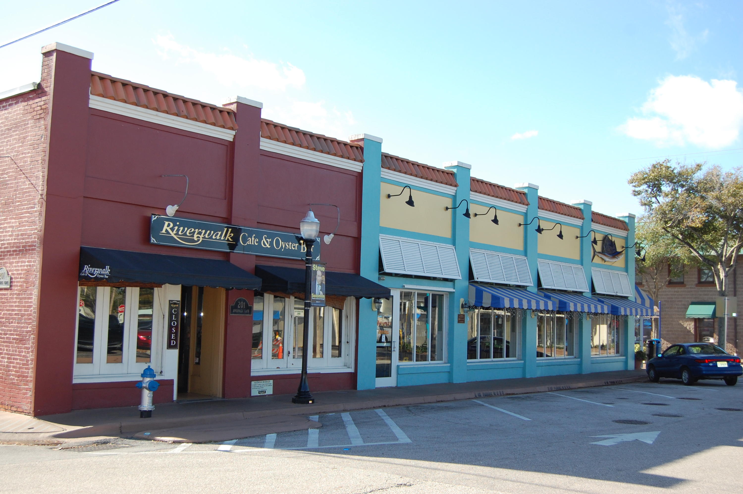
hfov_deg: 49.6
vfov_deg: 34.1
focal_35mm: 39
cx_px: 372
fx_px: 804
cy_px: 247
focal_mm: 26
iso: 320
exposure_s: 1/500
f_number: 5.6
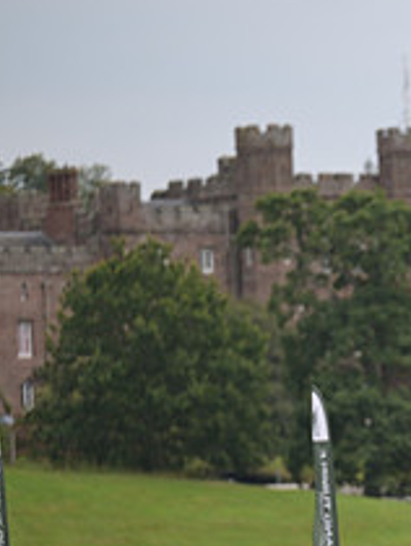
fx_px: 7757
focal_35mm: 491
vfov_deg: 4.0
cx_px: 734
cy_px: 381
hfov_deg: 3.0
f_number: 3.2
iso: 200
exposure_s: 1/1250
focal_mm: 185
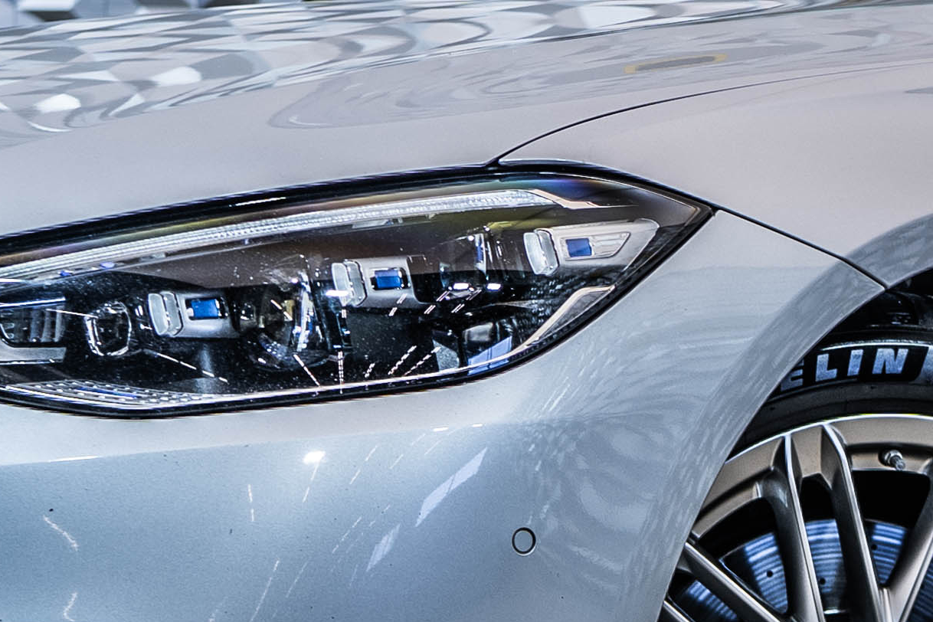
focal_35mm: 168
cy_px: 157
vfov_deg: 8.2
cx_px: 886
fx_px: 4354
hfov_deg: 12.1
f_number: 2.8
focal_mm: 35
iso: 100
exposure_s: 1/100
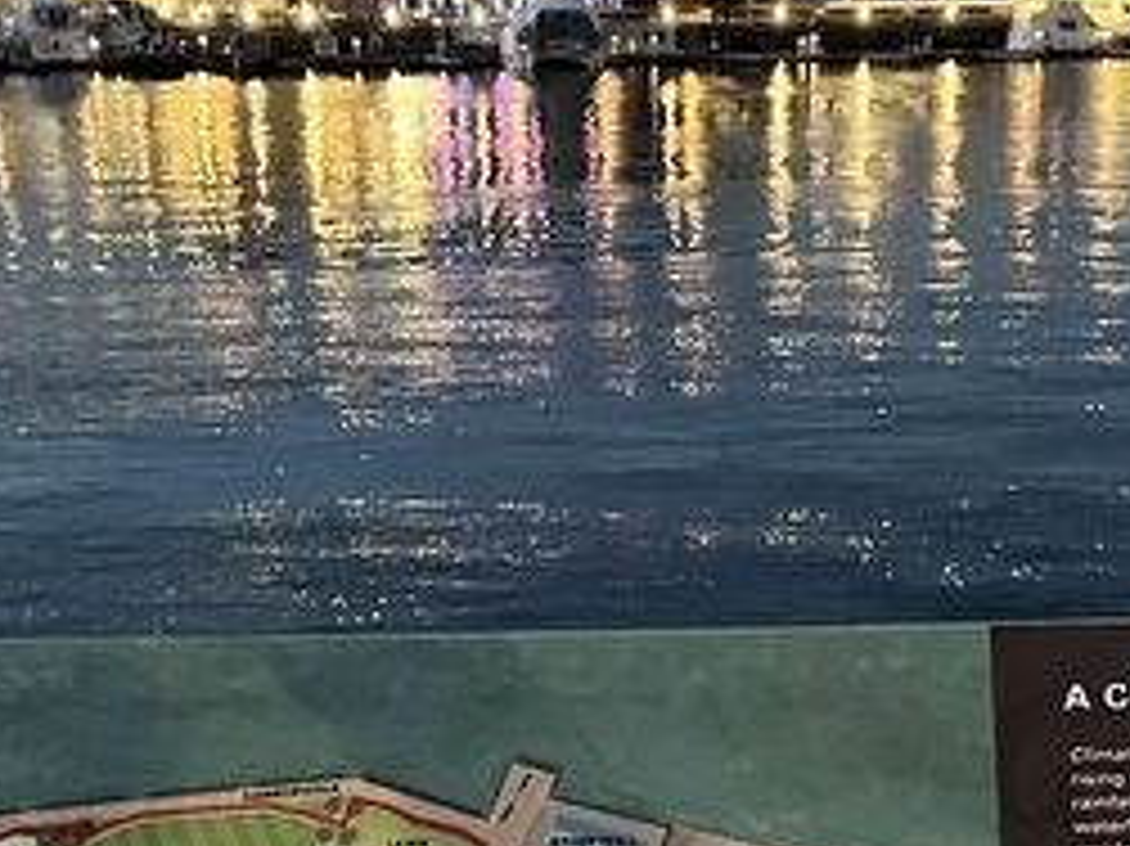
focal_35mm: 83
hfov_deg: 23.5
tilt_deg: -23.1
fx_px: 2708
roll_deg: -0.1
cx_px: 684
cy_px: 1138
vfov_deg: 16.6
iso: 1000
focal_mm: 5.1
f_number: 1.6
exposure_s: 1/30
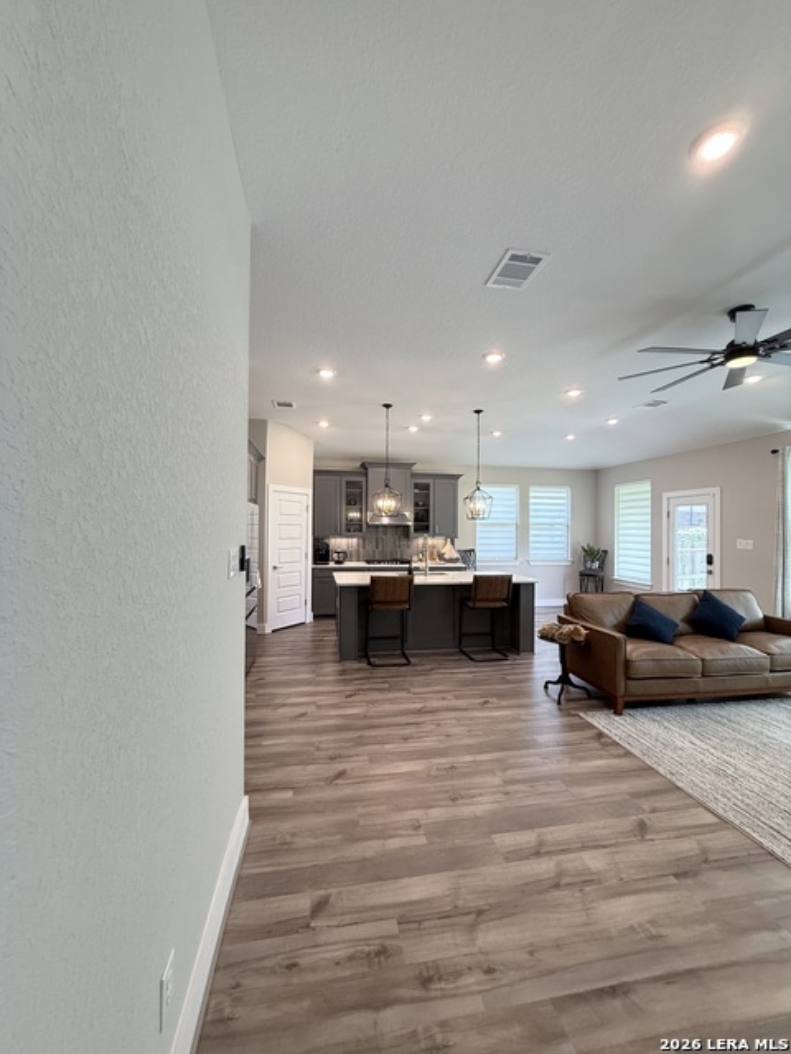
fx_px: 427
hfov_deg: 85.7
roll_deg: -1.0
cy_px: 527
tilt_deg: +0.8
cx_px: 396
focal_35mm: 14
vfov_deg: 102.1
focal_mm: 2.22
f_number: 2.2
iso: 200
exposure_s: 1/120
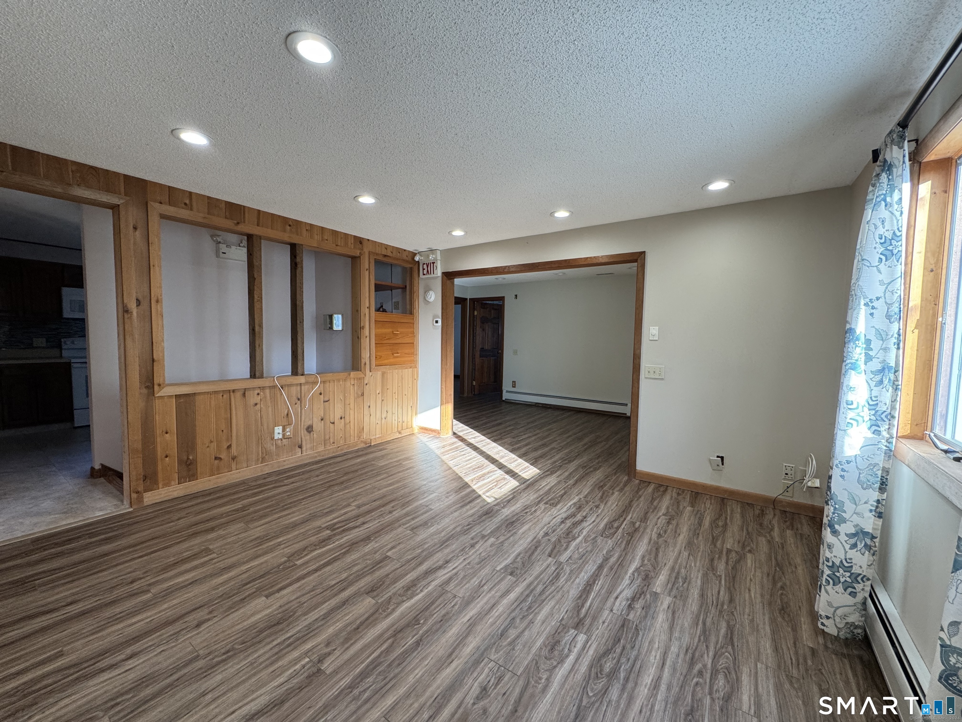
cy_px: 361
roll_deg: -0.9
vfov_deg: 85.7
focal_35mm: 14
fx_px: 389
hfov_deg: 102.1
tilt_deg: -4.2
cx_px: 481
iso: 200
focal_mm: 2.22
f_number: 2.2
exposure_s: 1/120
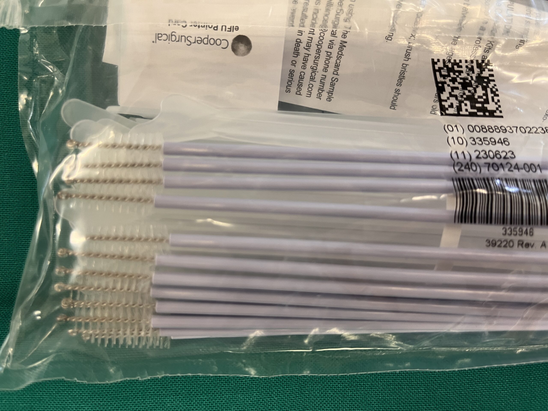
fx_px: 412
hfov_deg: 67.3
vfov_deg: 53.1
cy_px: 206
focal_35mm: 26
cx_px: 274
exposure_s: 1/50
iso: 100
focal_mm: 5.1
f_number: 1.6
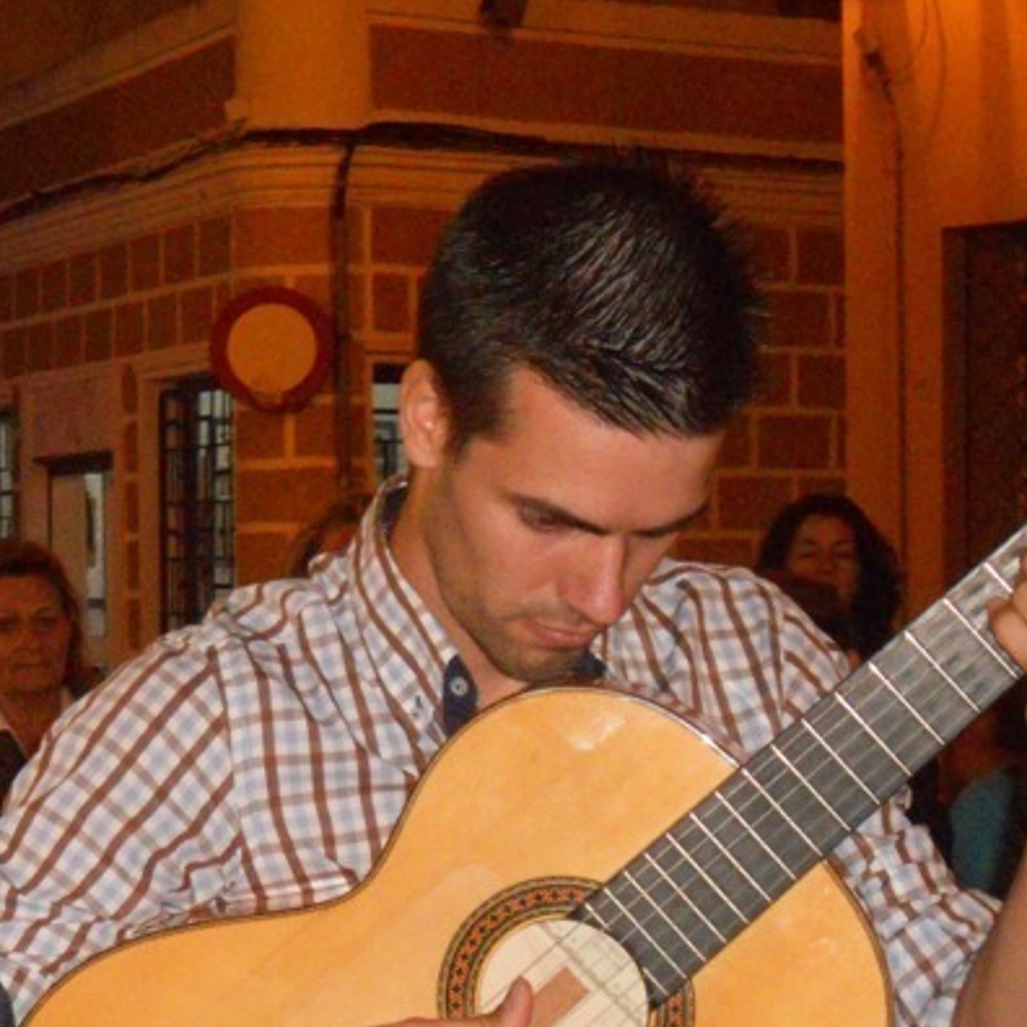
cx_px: 132
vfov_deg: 15.0
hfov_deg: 14.9
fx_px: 3894
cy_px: 594
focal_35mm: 116
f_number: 5.3
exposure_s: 1/30
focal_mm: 11.7
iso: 1000
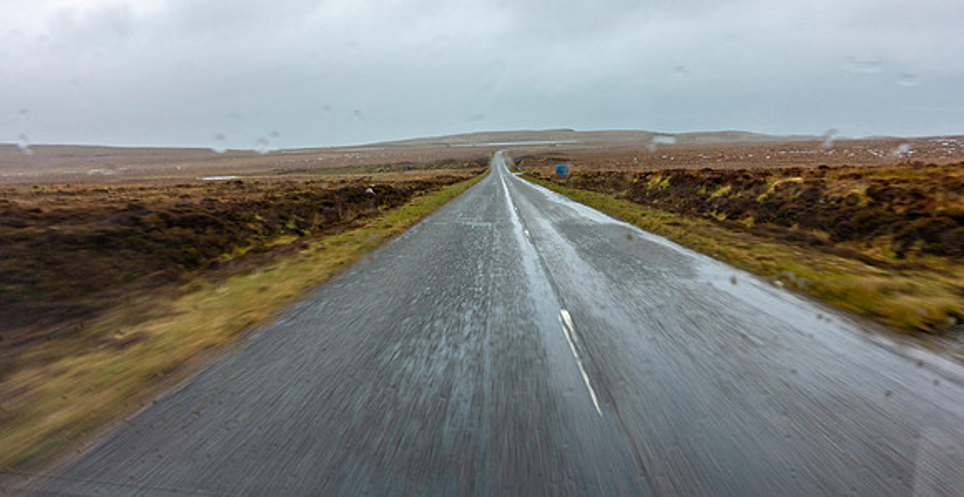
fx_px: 642
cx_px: 482
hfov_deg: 73.8
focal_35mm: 26
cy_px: 176
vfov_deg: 41.9
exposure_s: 1/125
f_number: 8
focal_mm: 8.8
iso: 125
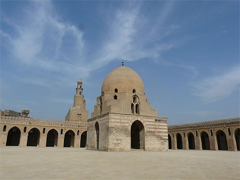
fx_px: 194
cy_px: 90
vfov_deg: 49.8
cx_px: 120
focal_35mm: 28
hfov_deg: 63.4
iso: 100
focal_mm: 4.6
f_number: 8
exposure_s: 1/400
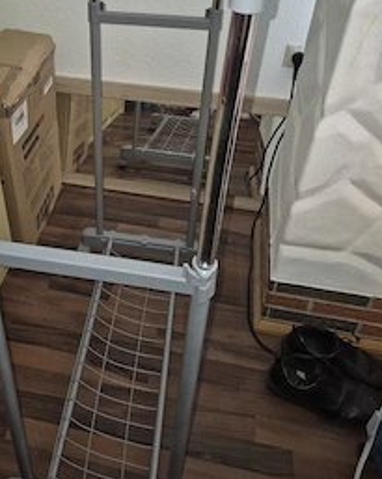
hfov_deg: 41.3
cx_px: 112
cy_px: 142
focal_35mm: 35
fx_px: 496
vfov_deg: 50.2
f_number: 1.8
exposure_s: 1/8
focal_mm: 5.4
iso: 320
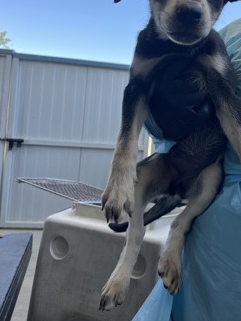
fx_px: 315
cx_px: 154
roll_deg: -3.4
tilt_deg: -0.2
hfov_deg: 41.5
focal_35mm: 34
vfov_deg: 53.1
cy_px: 113
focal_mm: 5.1
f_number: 1.6
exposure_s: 1/418
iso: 50
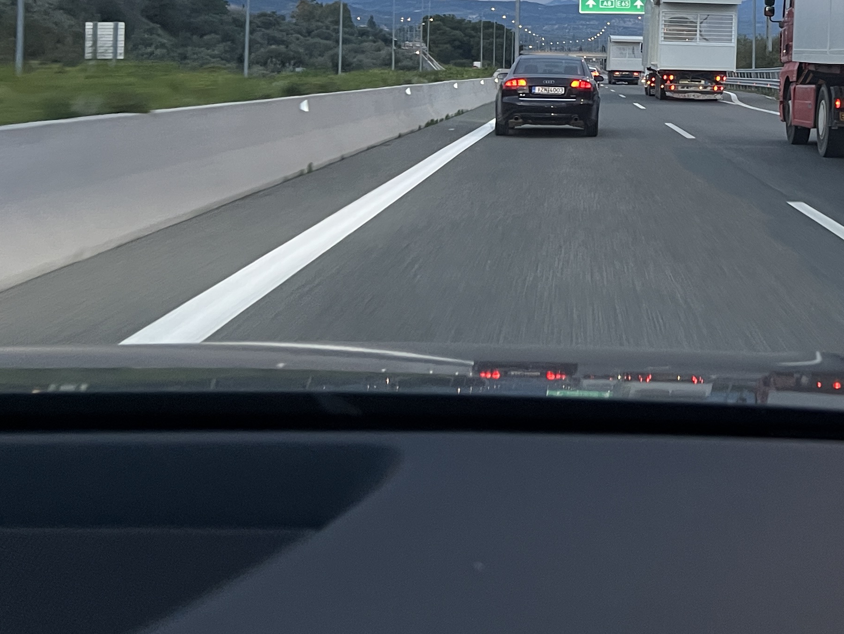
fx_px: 1414
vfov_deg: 24.0
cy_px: -11
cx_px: 887
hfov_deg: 30.4
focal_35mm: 58
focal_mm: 5.7
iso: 125
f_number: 1.5
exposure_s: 1/68
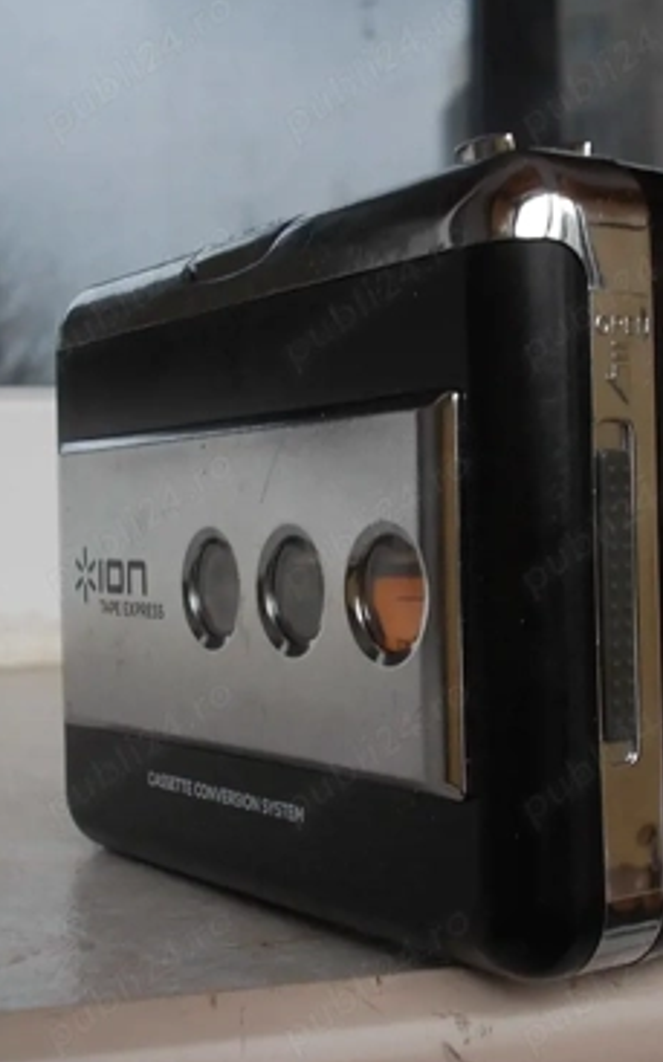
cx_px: 408
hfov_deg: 21.9
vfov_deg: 34.6
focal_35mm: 59
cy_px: 550
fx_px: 1708
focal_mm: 7.2
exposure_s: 1/30
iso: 80
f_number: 3.6
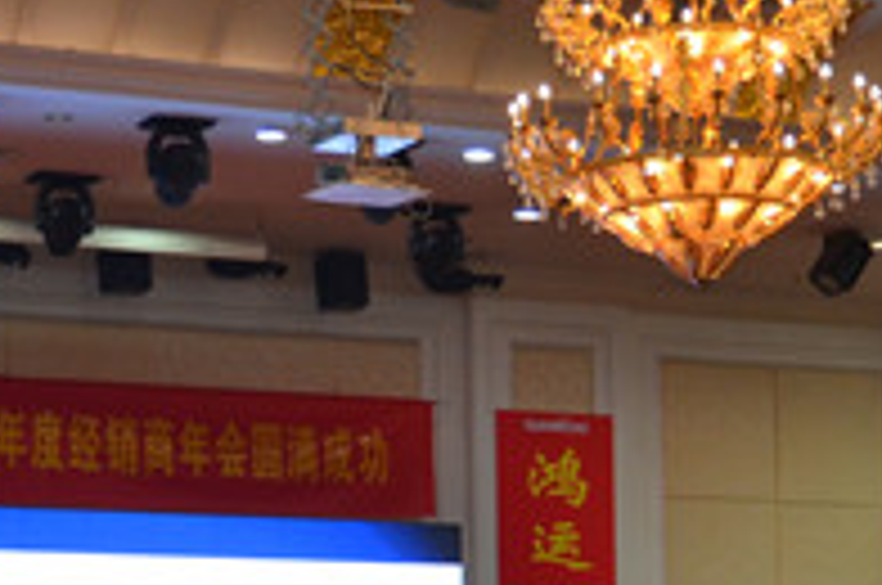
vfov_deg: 9.0
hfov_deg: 13.8
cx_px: 468
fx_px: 3644
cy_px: 801
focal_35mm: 149
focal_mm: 26
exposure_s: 1/60
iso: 450
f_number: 3.8
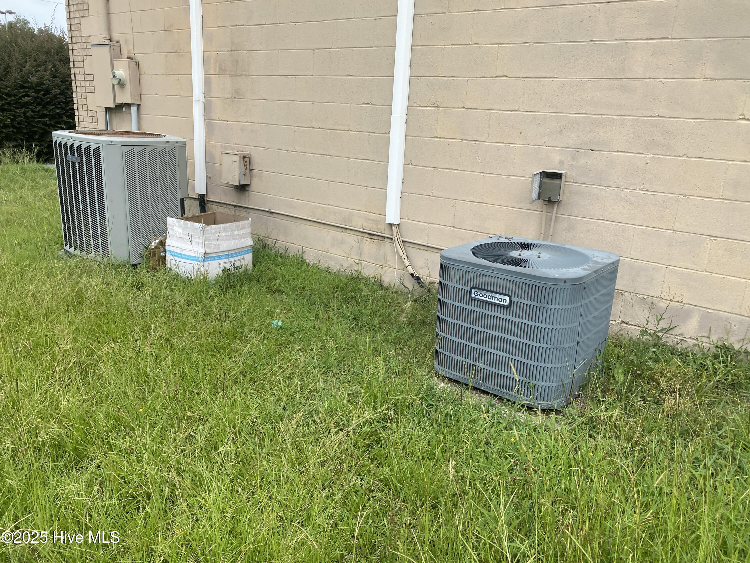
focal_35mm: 26
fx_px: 563
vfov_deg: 53.1
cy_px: 282
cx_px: 375
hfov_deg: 67.3
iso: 32
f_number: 1.8
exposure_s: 1/1565
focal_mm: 4.25
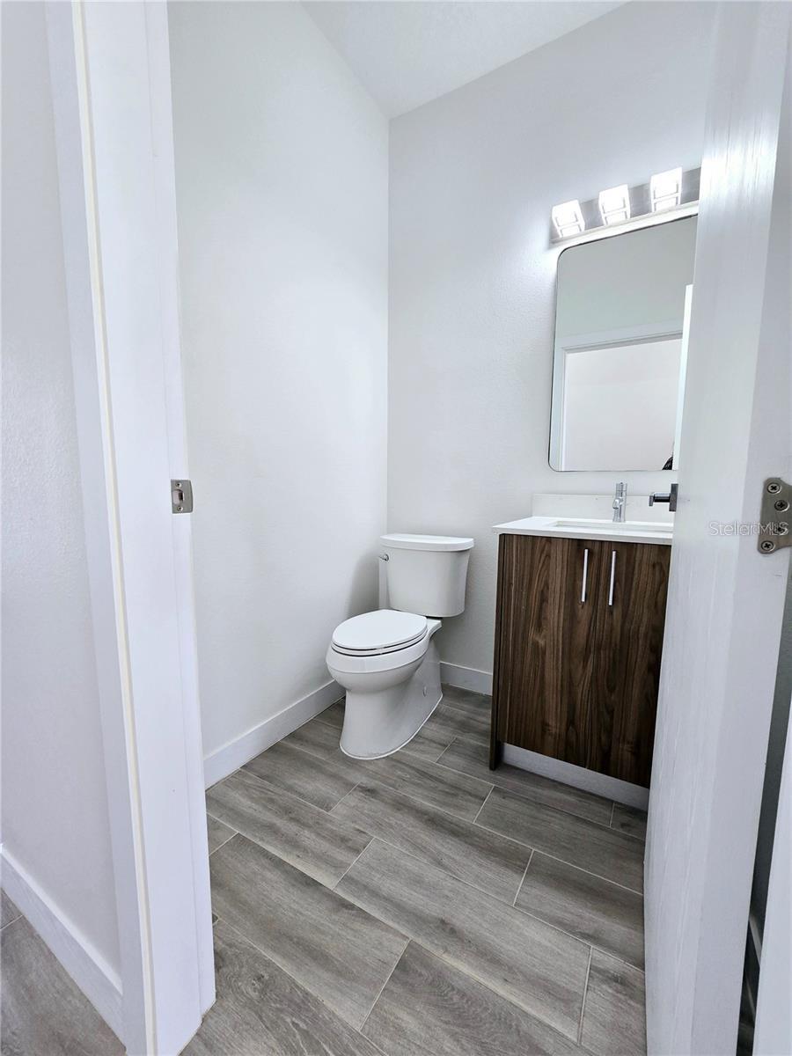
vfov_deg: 106.2
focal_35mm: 13
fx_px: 397
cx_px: 396
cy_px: 528
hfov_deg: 89.9
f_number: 2.2
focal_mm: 2.2
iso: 80
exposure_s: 1/60.2
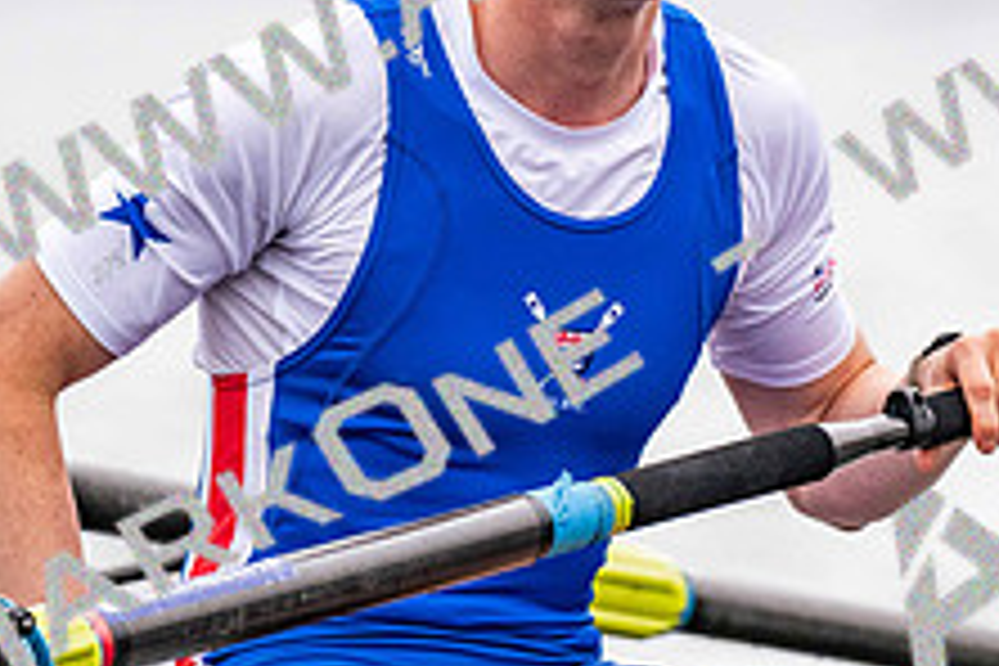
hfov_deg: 1.3
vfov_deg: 0.9
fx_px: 43564
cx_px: 508
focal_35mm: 1570
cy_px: 277
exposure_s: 1/2500
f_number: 4
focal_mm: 600
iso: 1100
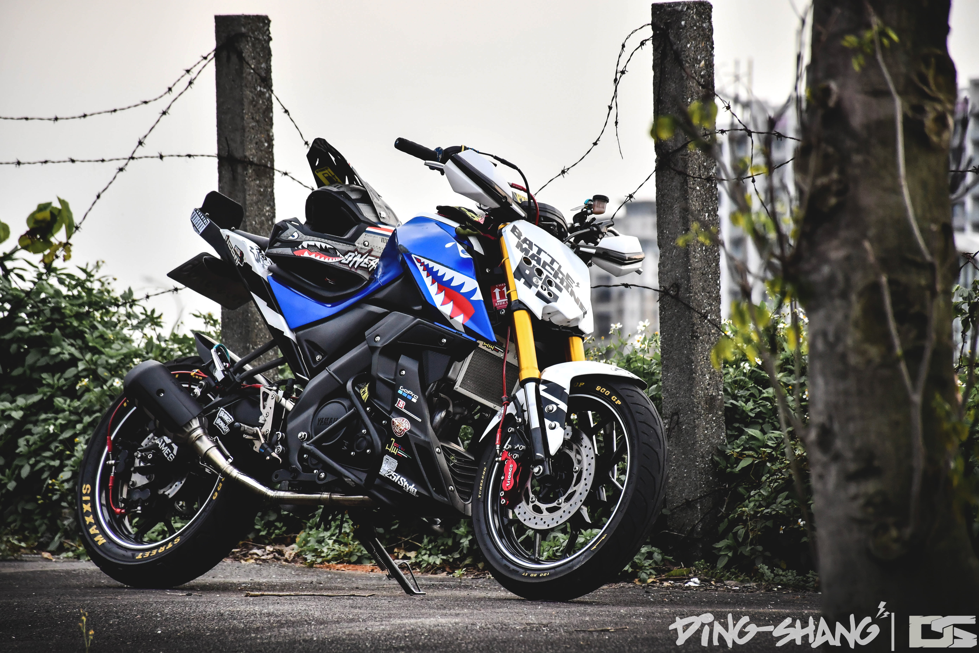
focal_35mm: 210
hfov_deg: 9.8
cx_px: 490
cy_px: 326
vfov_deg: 6.5
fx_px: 5710
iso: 1000
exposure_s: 1/800
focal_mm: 140
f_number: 5.6
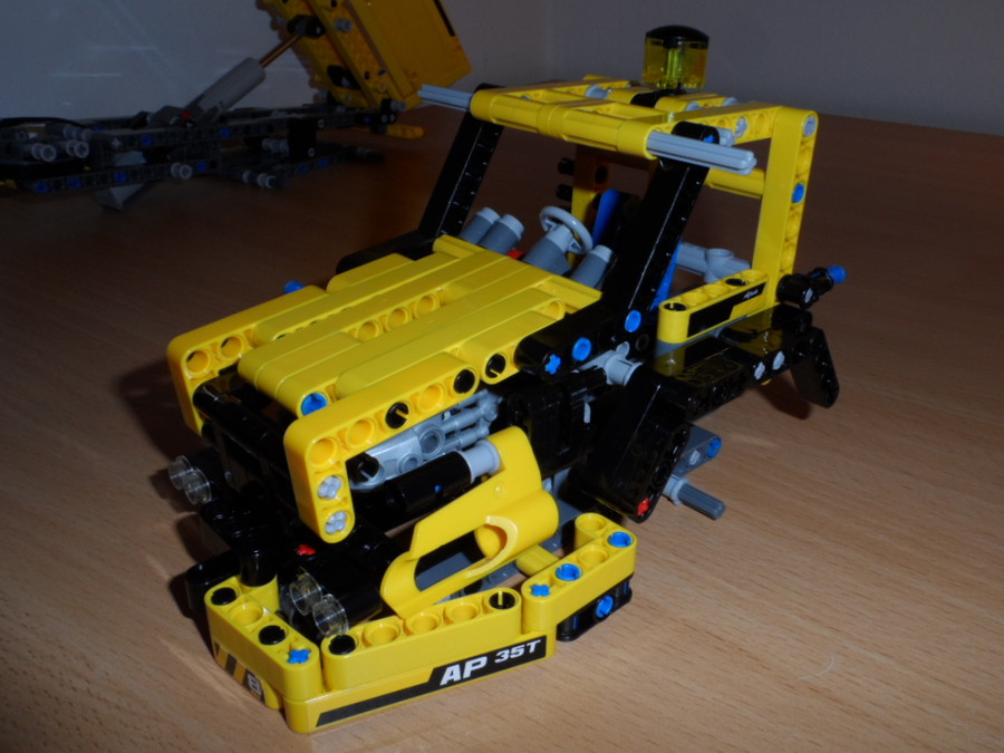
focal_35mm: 32
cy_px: 376
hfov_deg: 56.8
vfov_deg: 44.2
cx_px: 502
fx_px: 928
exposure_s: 1/15
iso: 100
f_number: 6.8
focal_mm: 5.3
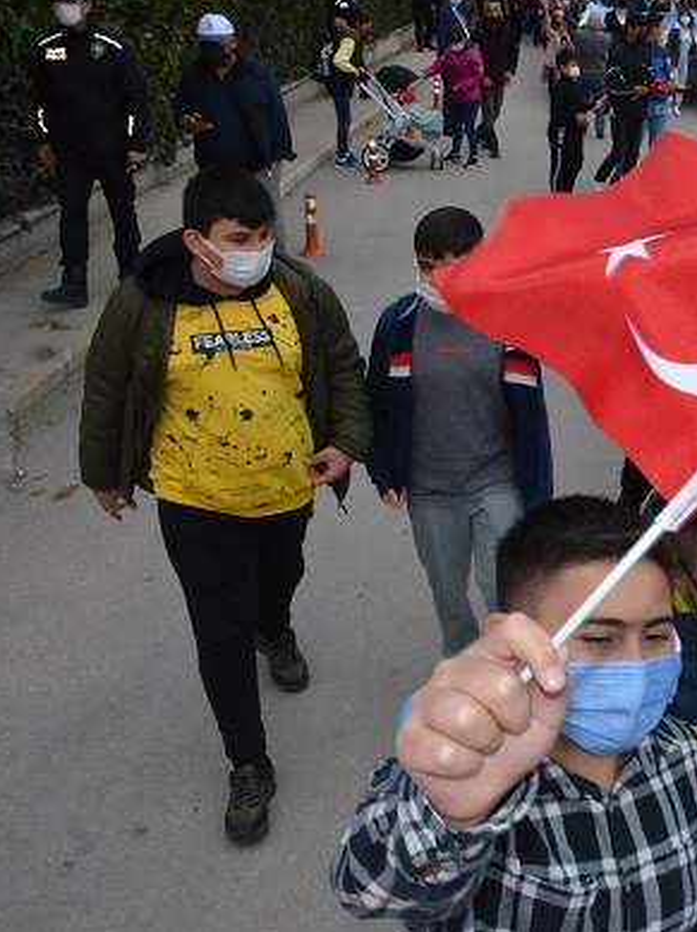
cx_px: 709
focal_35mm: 40
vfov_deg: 46.8
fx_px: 1076
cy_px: 464
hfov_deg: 32.8
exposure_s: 1/250
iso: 2500
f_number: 22
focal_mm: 18
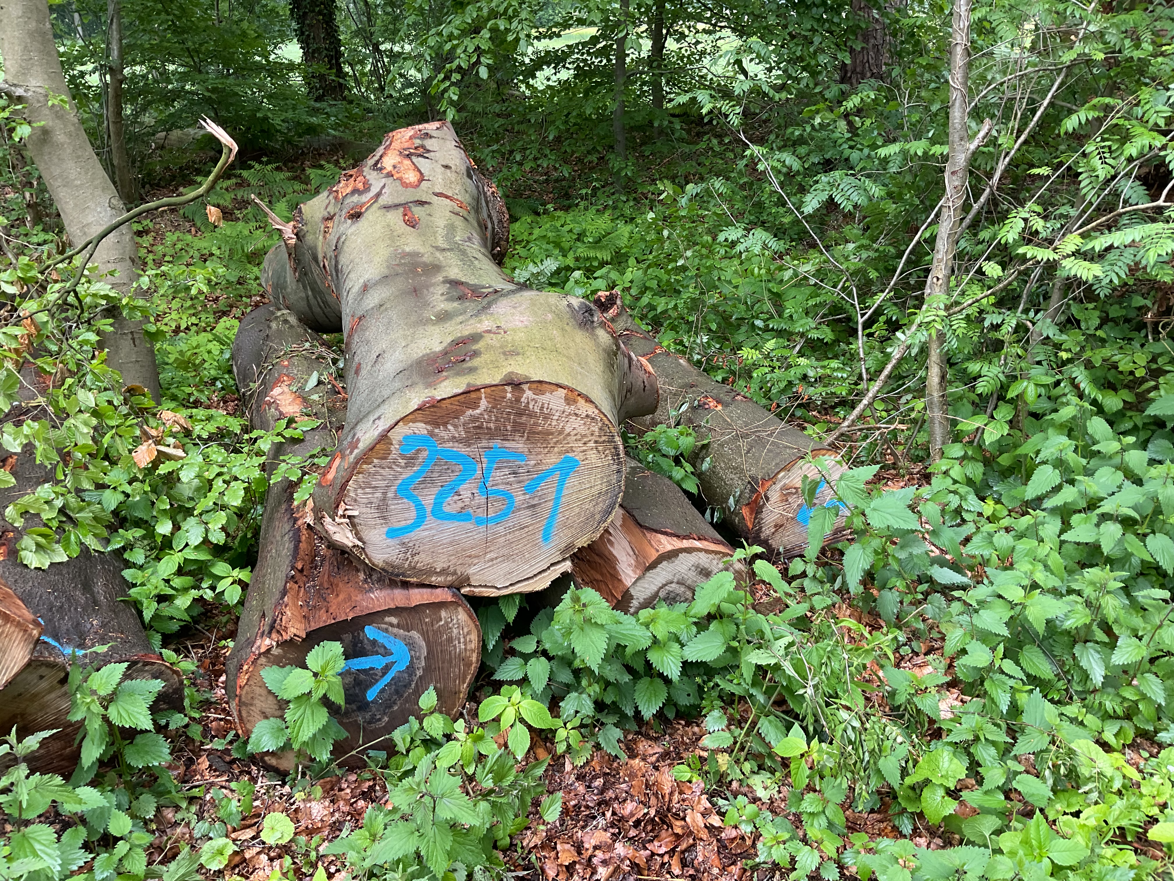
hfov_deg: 61.7
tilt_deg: -22.5
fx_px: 984
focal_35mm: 29
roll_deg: +0.7
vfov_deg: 48.2
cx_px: 587
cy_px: 440
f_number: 1.8
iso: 20
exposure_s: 1/120
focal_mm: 3
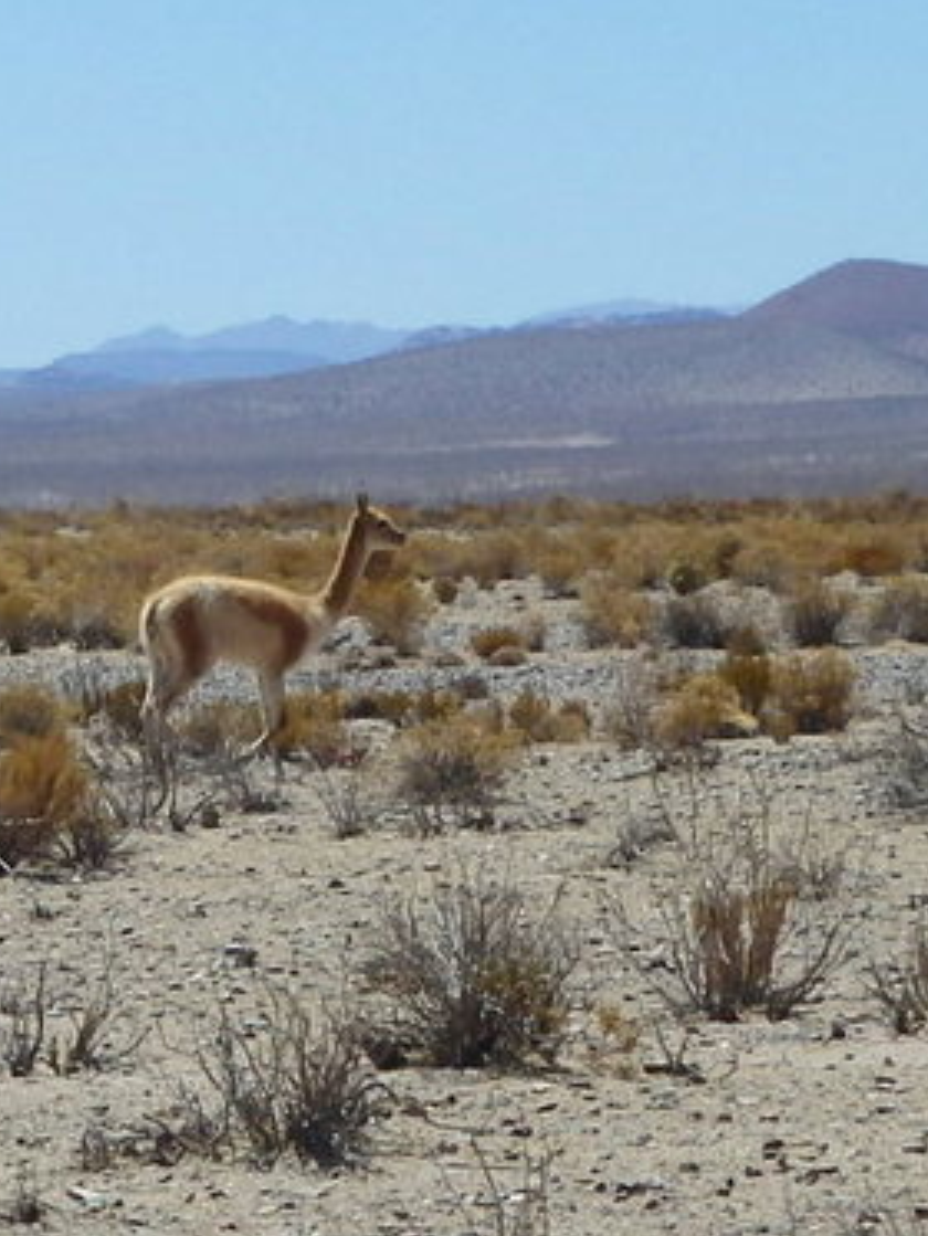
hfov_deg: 7.9
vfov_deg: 10.5
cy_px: 616
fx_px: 6716
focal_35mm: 188
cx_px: 245
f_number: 5.9
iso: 125
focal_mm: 25
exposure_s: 1/800
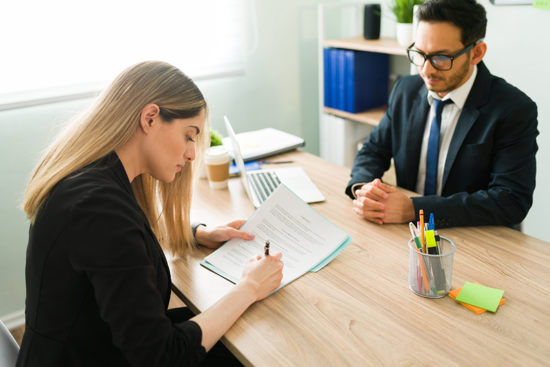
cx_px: 275
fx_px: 535
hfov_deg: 54.4
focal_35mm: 35
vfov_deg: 37.9
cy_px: 184
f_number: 1.8
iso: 250
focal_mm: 35
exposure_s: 1/160
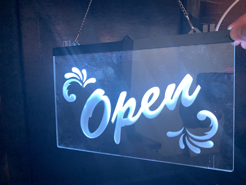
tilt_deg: -8.0
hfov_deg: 67.3
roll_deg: -0.3
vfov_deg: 53.1
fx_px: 185
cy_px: 92
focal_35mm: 26
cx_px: 123
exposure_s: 1/46
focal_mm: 4.25
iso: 250
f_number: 1.8
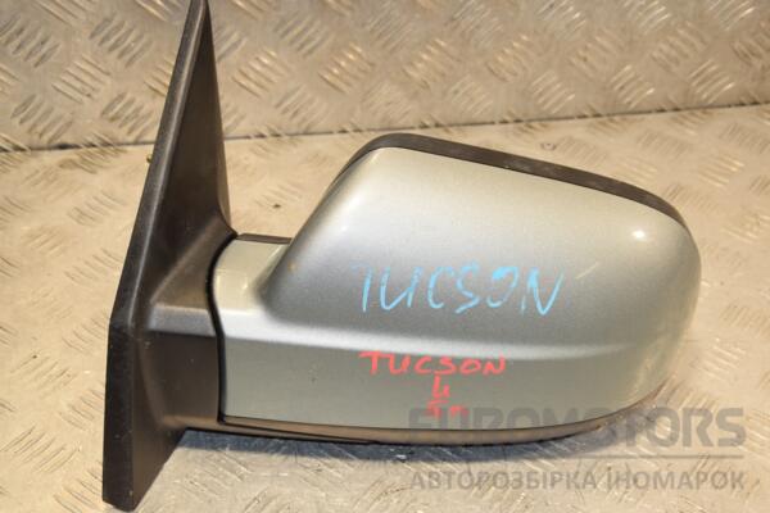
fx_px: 1347
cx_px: 385
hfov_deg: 31.9
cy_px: 256
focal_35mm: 63
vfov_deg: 21.6
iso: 800
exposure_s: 1/200
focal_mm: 42
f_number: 8
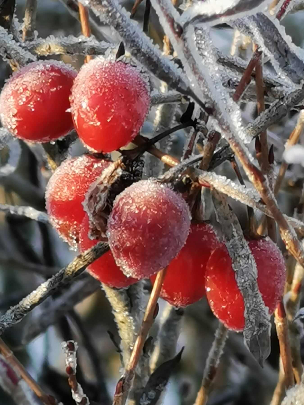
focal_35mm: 611
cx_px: 152
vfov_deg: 3.2
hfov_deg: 2.4
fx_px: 7154
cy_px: 202
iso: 50
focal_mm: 14.46
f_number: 3.4
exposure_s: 1/108
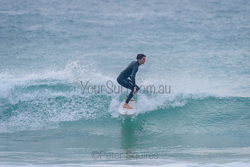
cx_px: 121
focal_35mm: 613
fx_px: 4259
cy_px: 82
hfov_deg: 3.4
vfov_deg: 2.2
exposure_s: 1/1600
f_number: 5.6
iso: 720
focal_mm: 500
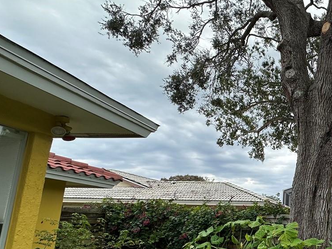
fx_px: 288
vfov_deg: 45.6
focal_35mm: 30
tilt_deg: +8.9
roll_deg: -1.5
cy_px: 177
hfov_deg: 49.8
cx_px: 326
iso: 40
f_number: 2.2
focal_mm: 2.22
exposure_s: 1/694
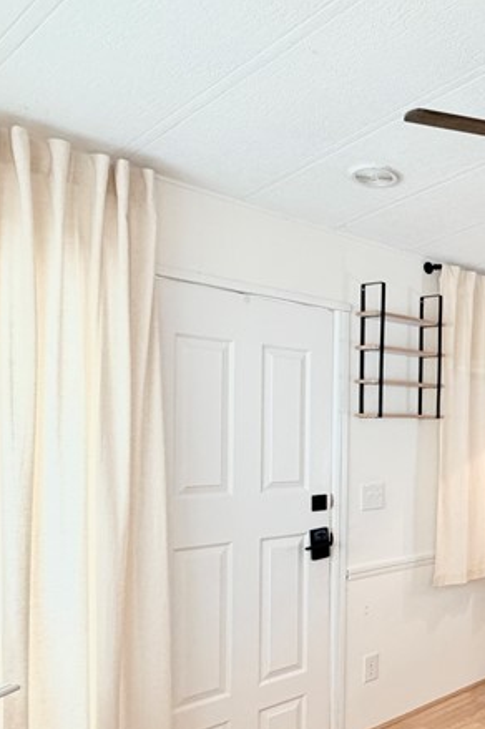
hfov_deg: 31.0
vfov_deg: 55.3
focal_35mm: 34
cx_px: 618
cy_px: 448
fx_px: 688
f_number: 2.2
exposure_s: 1/60
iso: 320
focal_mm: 2.22
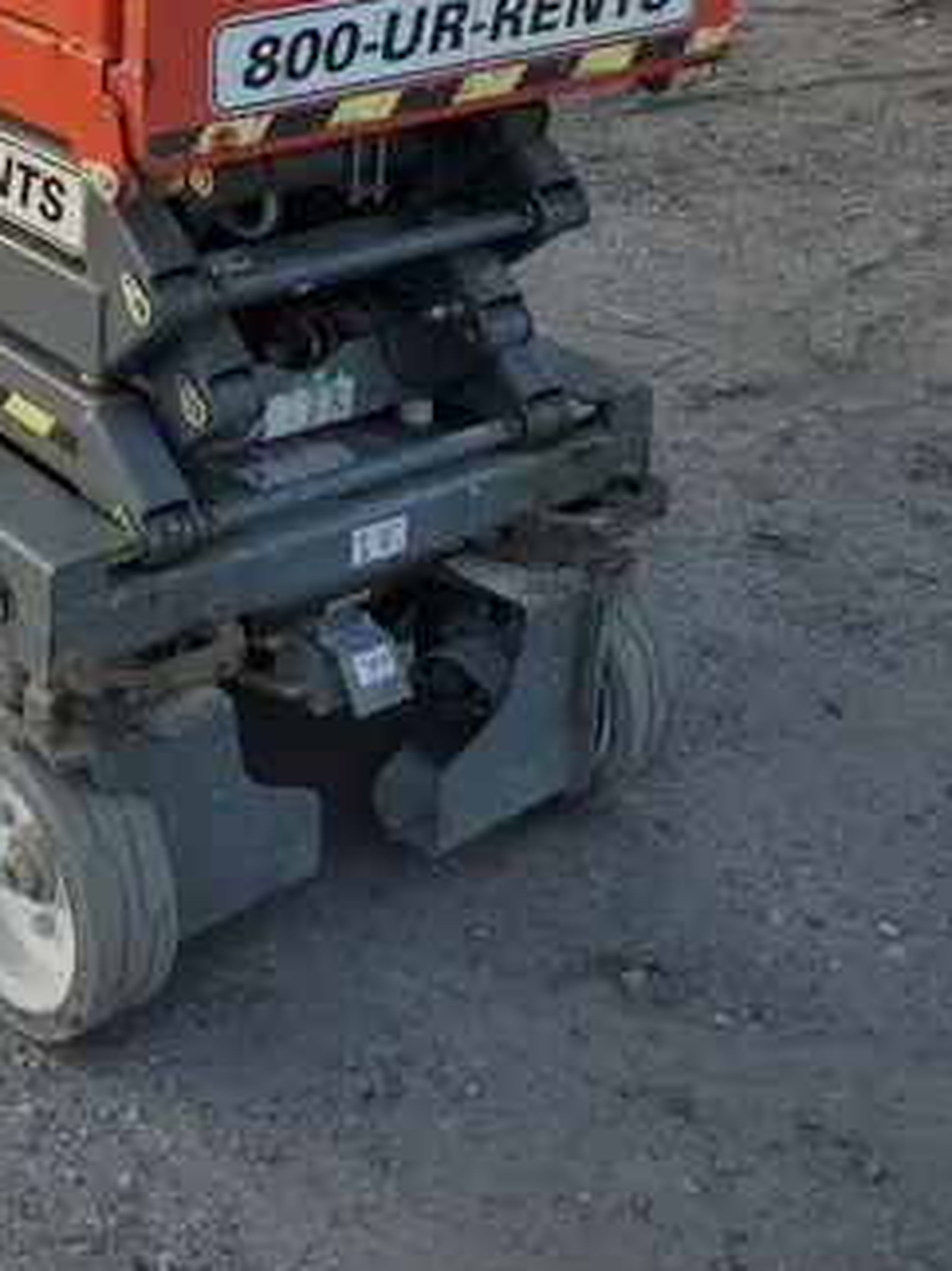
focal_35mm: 59
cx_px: 35
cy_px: -73
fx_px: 2165
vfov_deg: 29.9
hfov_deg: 23.9
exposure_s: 1/150
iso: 50
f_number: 2.4
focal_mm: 4.3
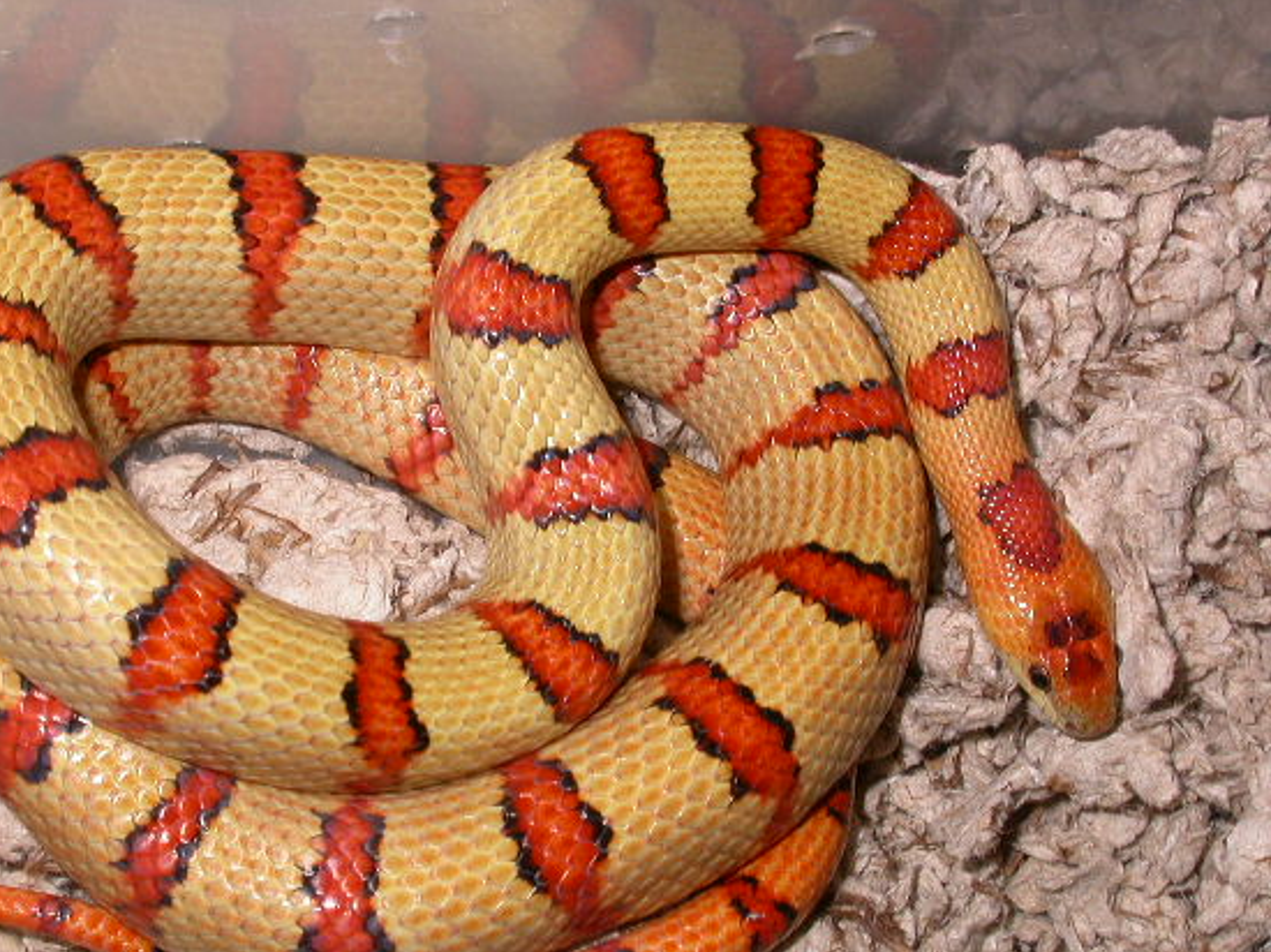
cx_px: 534
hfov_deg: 27.4
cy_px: 548
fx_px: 2606
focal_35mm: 71
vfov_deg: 20.7
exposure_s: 1/60
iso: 100
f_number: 6.3
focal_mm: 12.7
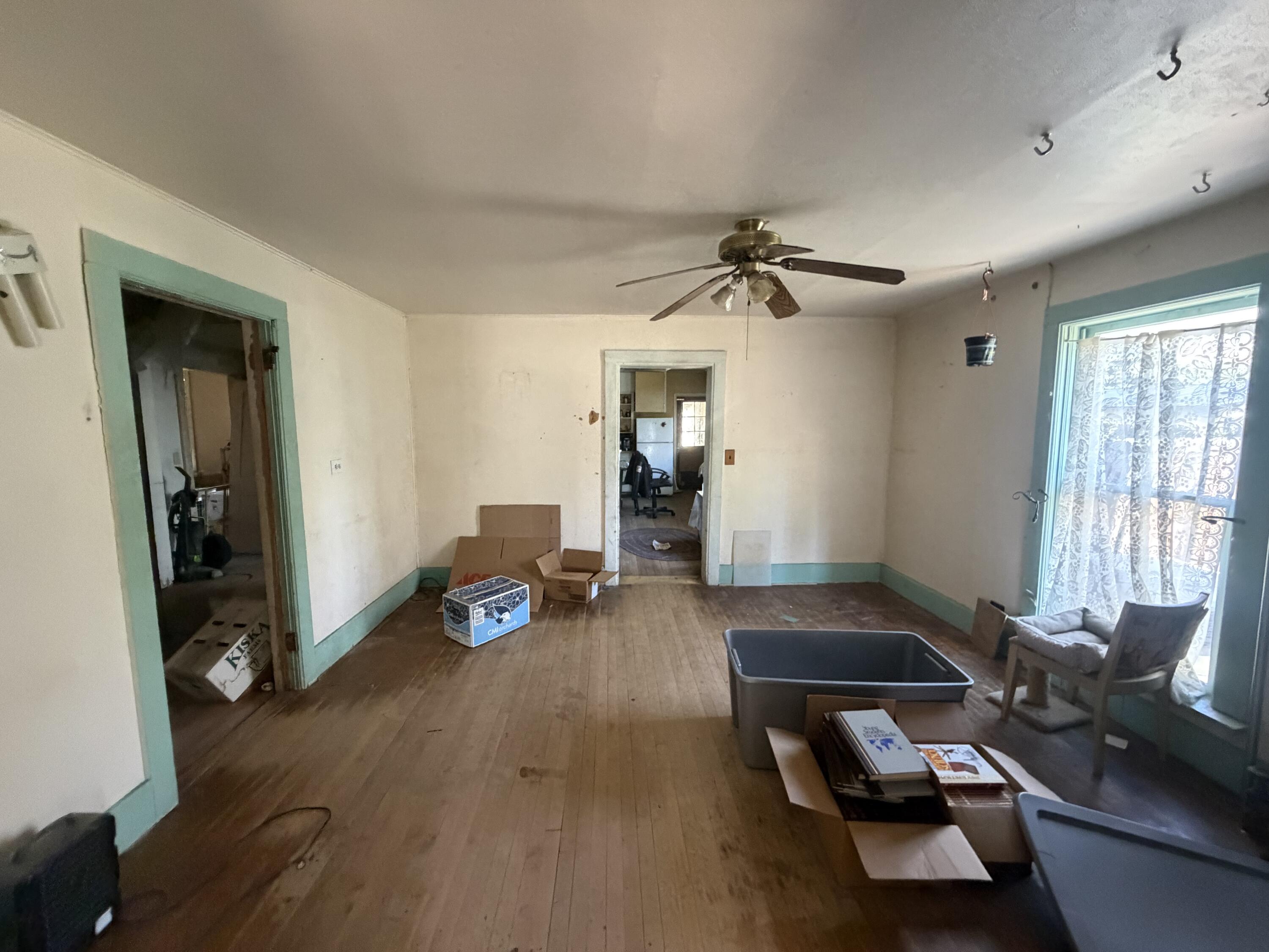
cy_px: 476
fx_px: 513
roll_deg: -0.1
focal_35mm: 14
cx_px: 634
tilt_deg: -7.2
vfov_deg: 85.7
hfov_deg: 102.1
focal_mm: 2.22
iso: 640
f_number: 2.2
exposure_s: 1/60
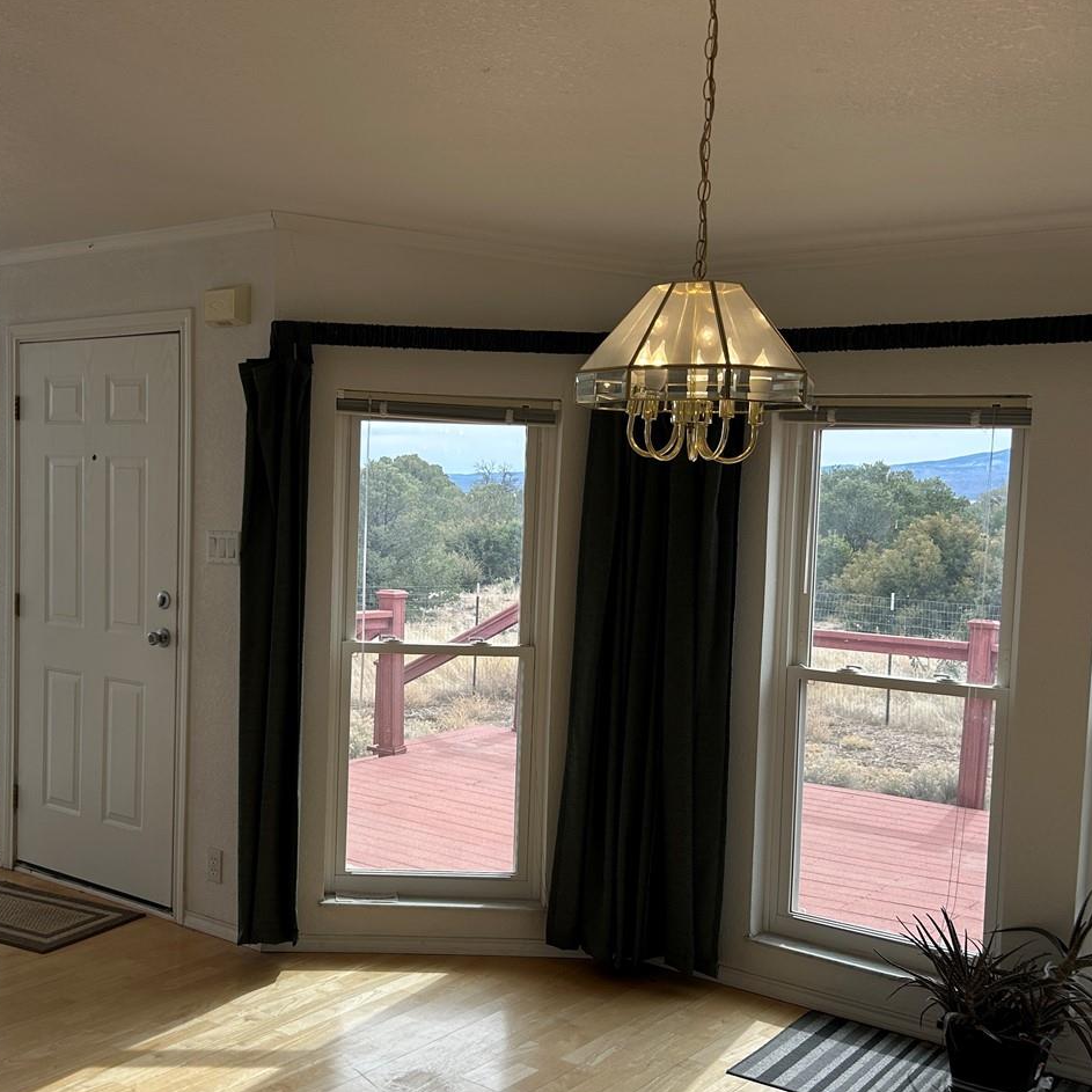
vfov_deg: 42.8
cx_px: 372
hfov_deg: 42.3
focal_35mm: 39
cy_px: 595
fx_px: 1392
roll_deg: -1.0
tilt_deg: -4.3
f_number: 1.5
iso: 50
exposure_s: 1/718
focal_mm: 5.7
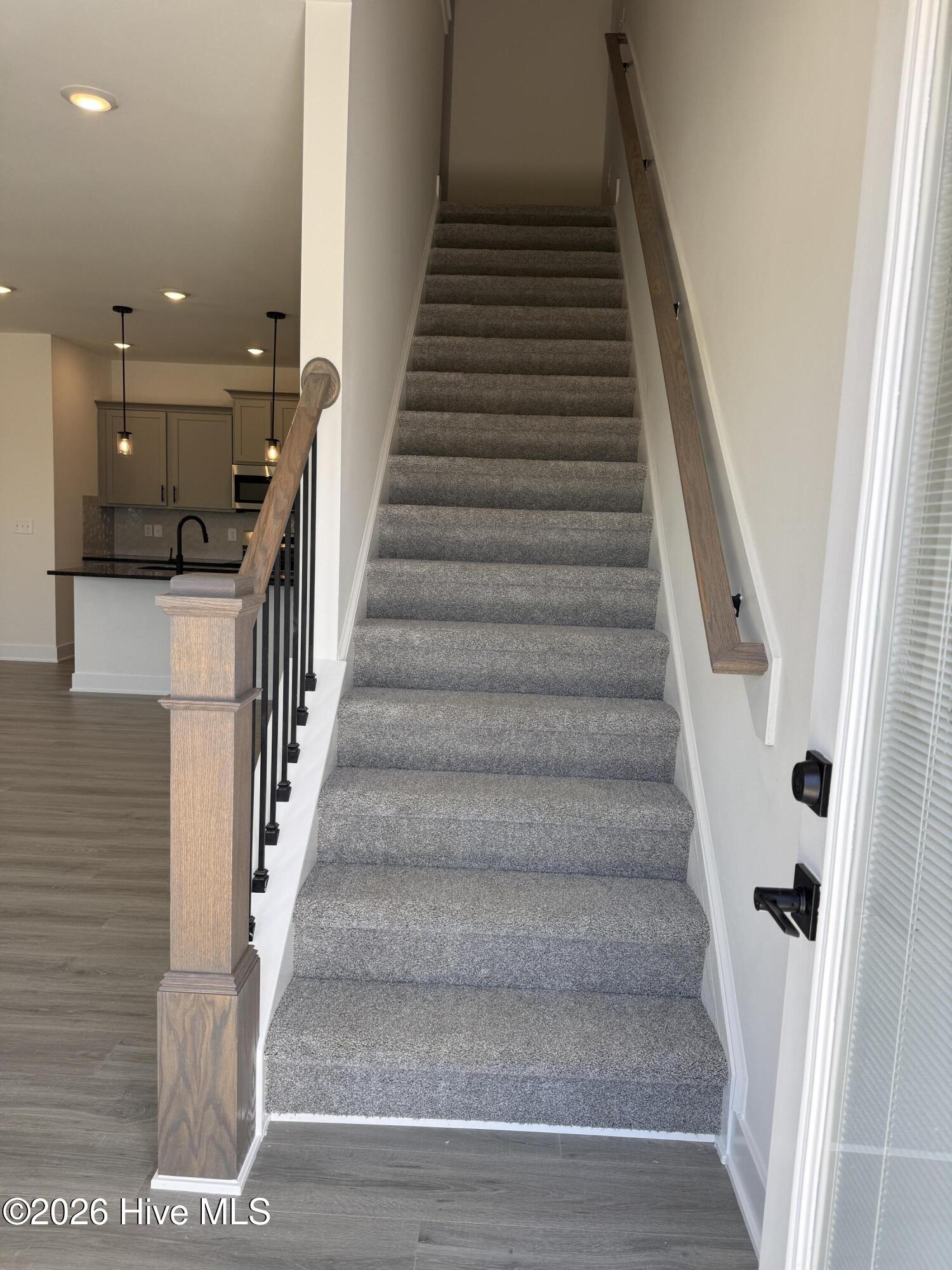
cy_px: 635
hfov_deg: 56.8
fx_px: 880
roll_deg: -2.7
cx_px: 476
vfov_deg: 71.6
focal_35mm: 24
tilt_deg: -7.2
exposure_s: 1/433
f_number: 1.78
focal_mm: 6.76
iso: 100
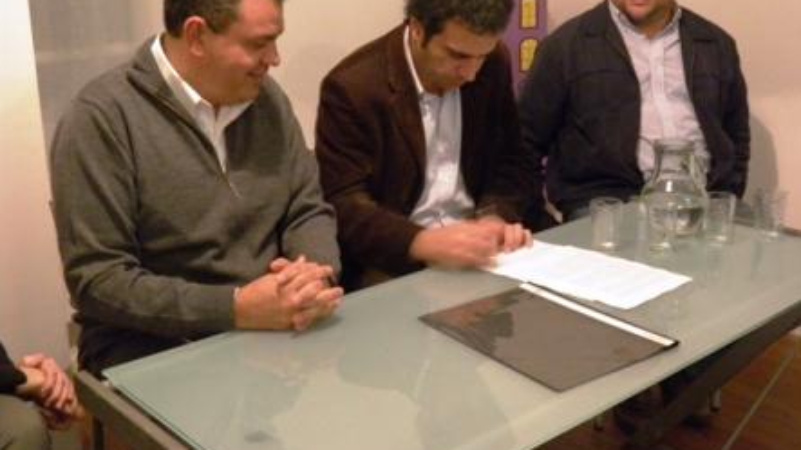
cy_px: 170
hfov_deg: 47.4
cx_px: 403
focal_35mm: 43
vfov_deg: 27.6
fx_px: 913
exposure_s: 1/5
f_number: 3.2
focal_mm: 7.1
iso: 400
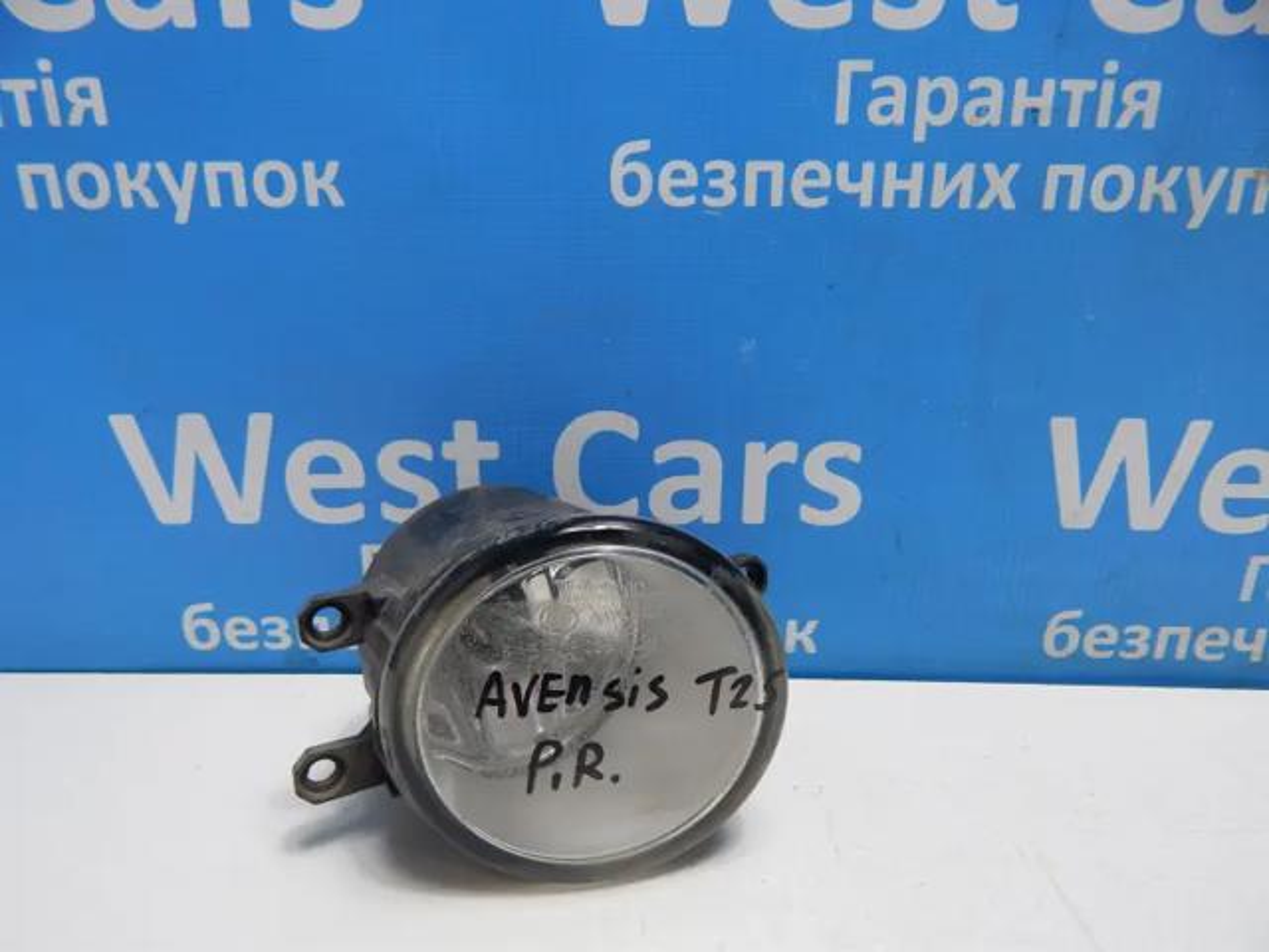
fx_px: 843
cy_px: 476
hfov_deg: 73.9
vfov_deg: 58.9
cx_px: 634
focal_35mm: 23
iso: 125
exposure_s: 1/50
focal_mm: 4
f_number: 3
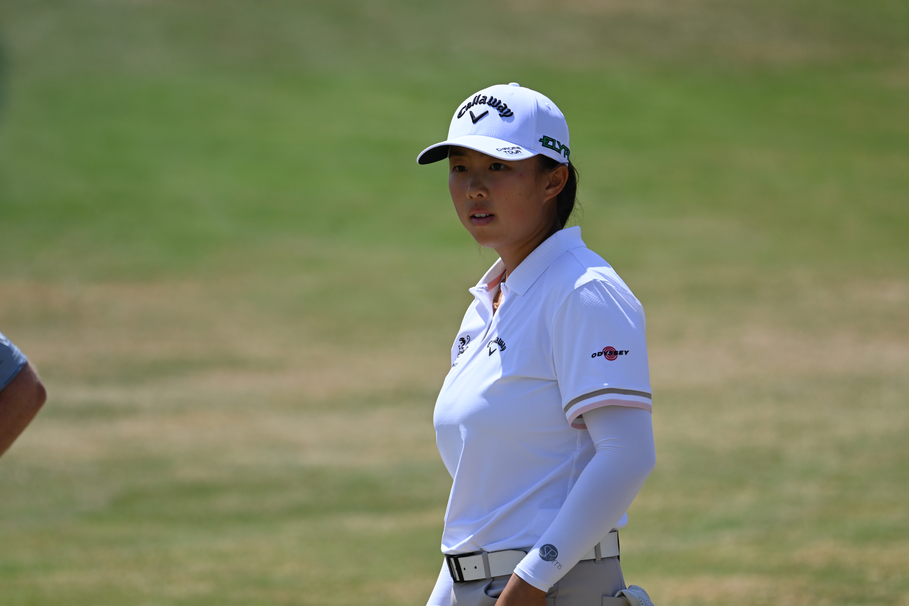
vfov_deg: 2.3
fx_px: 15149
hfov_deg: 3.4
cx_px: 454
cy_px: 303
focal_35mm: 600
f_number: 5.6
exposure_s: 1/640
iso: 100
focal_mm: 400
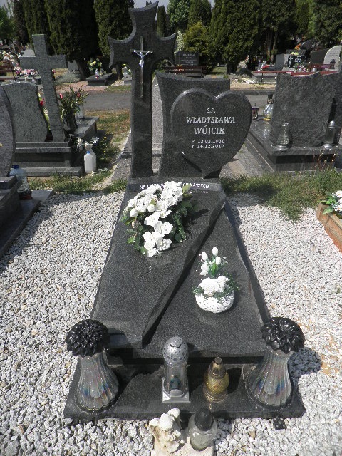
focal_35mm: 24
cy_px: 228
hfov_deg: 56.8
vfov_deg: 71.6
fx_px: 316
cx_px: 171
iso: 64
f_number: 8.3
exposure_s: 1/200
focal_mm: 4.3
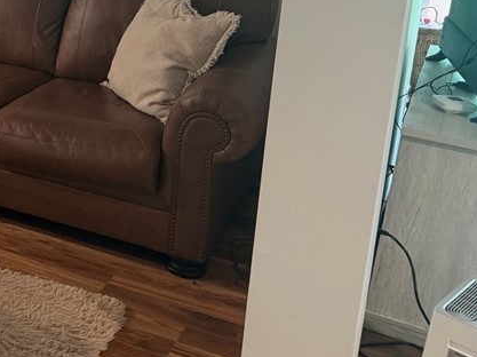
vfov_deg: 24.2
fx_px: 812
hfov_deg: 29.3
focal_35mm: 59
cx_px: -59
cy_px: 49
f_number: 1.78
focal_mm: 6.76
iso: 320
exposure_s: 1/60
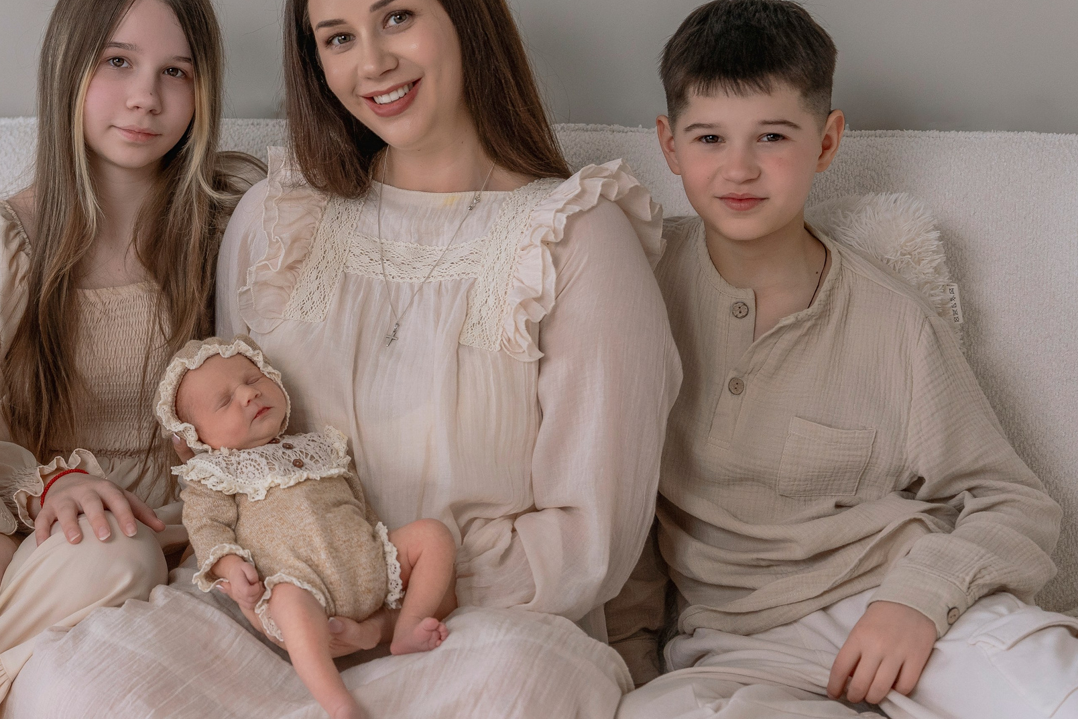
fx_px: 2335
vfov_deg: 17.5
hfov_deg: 25.7
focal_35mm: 78
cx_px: 285
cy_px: 346
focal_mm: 49
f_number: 3.5
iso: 1000
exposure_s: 1/200
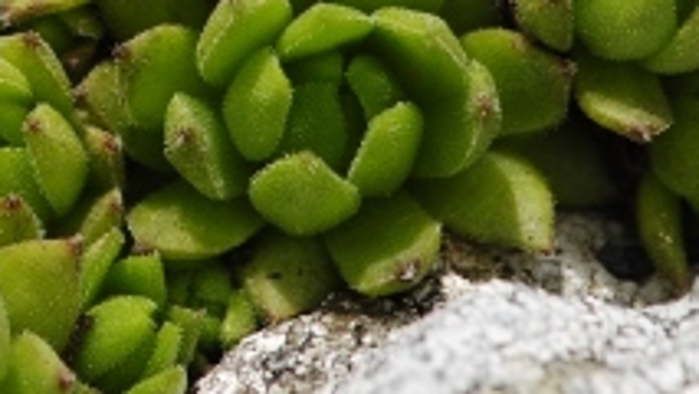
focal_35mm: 503
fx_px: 9326
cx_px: -381
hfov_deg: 4.3
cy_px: -440
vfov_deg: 2.4
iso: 100
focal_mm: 85
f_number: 8
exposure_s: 1/200
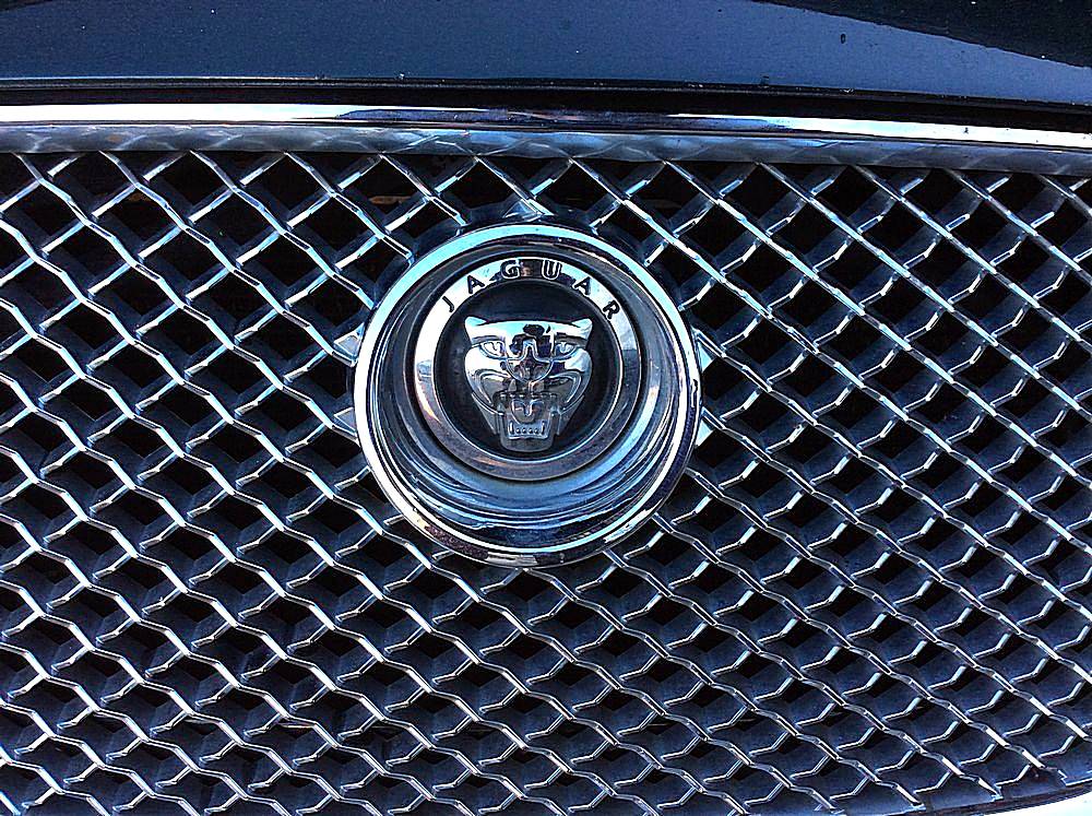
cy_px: 408
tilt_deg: -27.5
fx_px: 1008
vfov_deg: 44.1
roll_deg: +1.2
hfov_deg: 56.9
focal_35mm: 32
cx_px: 546
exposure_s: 1/100
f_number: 2.4
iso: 32
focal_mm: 3.3
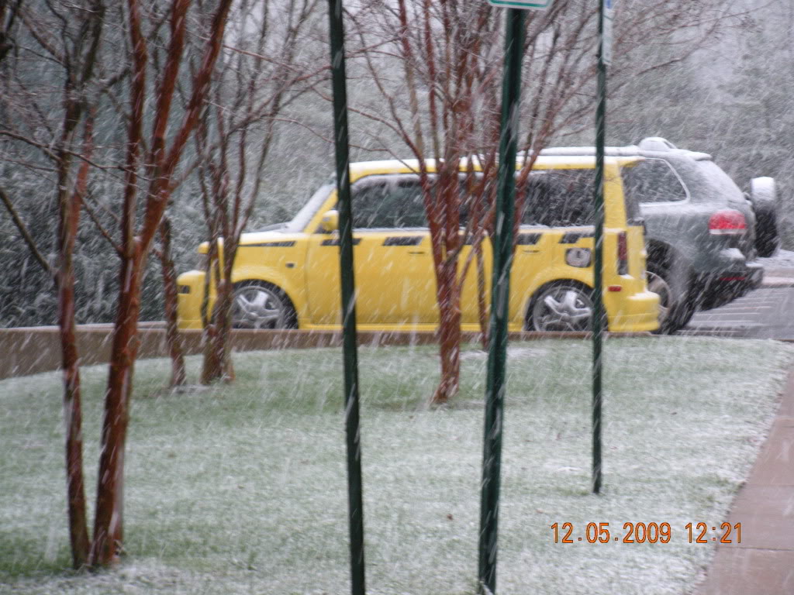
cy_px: 298
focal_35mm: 177
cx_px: 397
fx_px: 4060
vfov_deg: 8.4
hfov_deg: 11.2
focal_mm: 29.5
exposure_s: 1/55.4
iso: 167
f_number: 4.8
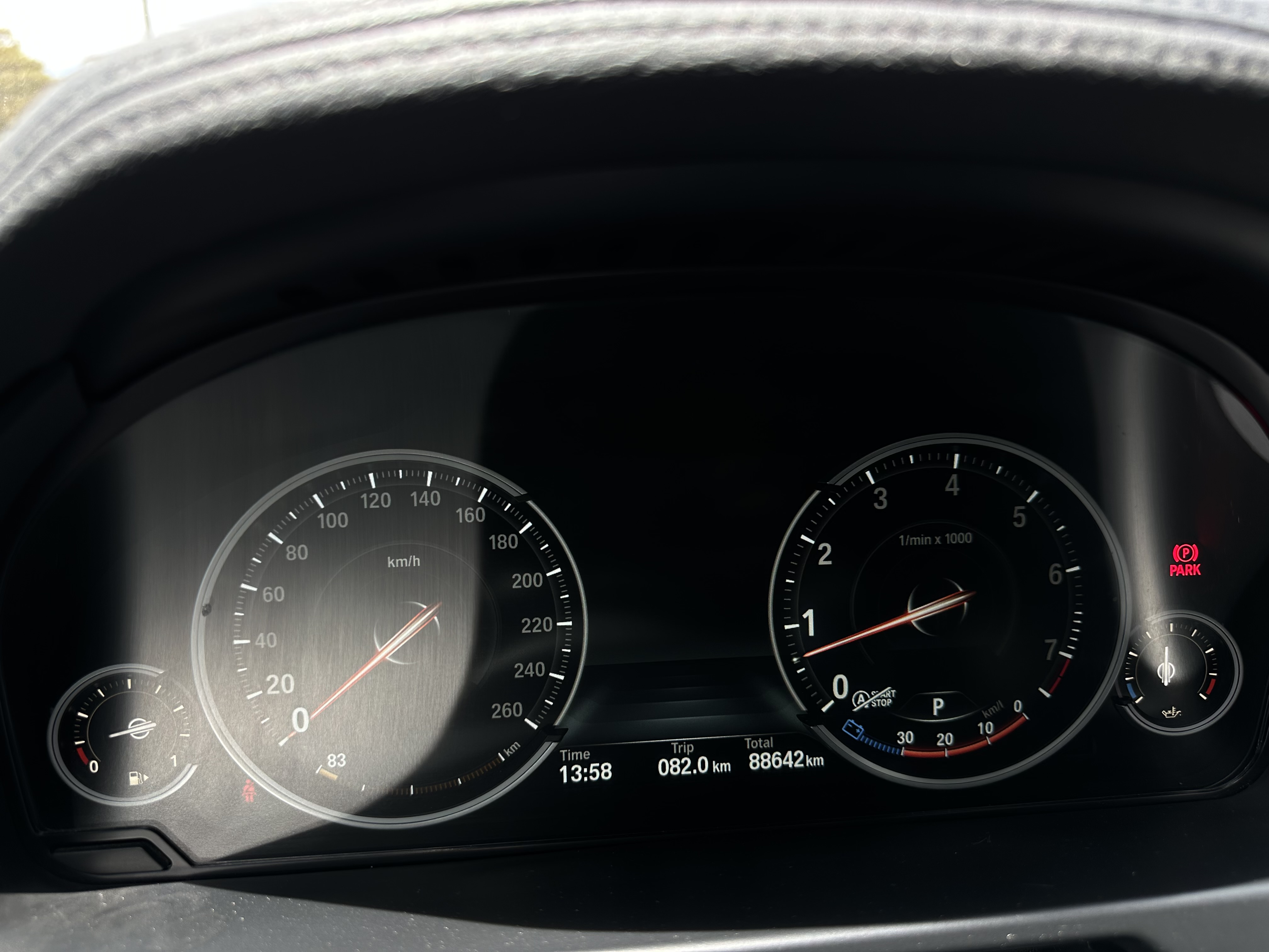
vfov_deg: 56.8
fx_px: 880
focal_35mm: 24
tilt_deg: -18.7
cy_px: 476
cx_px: 634
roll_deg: -2.7
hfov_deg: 71.6
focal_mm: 6.86
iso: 80
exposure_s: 1/172
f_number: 1.78
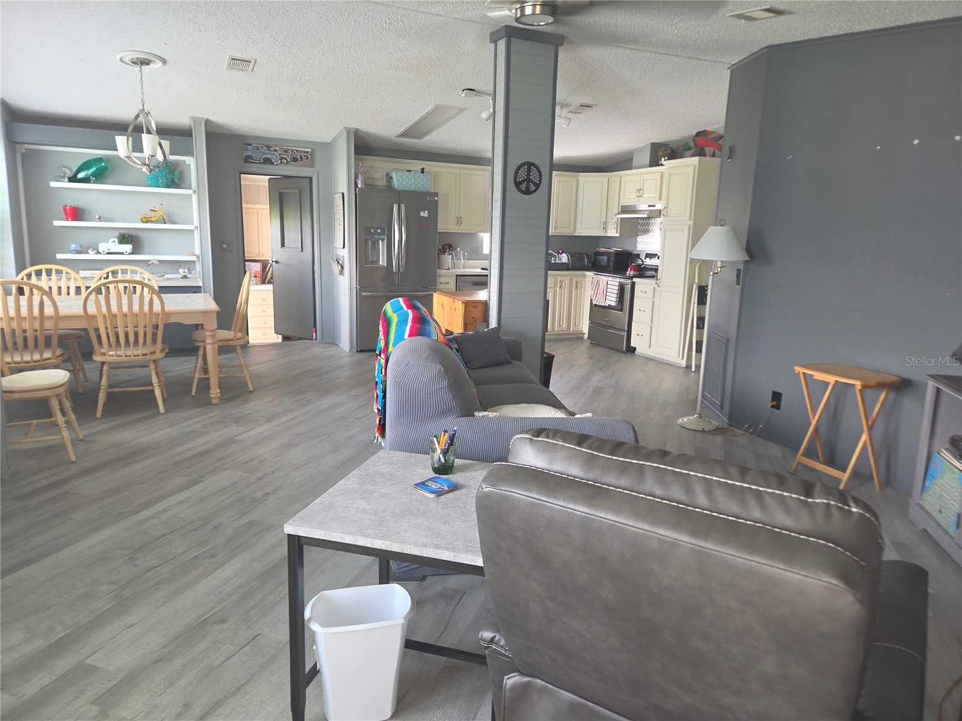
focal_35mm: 23
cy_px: 360
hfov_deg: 73.9
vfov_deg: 58.9
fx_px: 639
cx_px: 481
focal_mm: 5.4
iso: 100
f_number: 1.8
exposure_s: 1/24
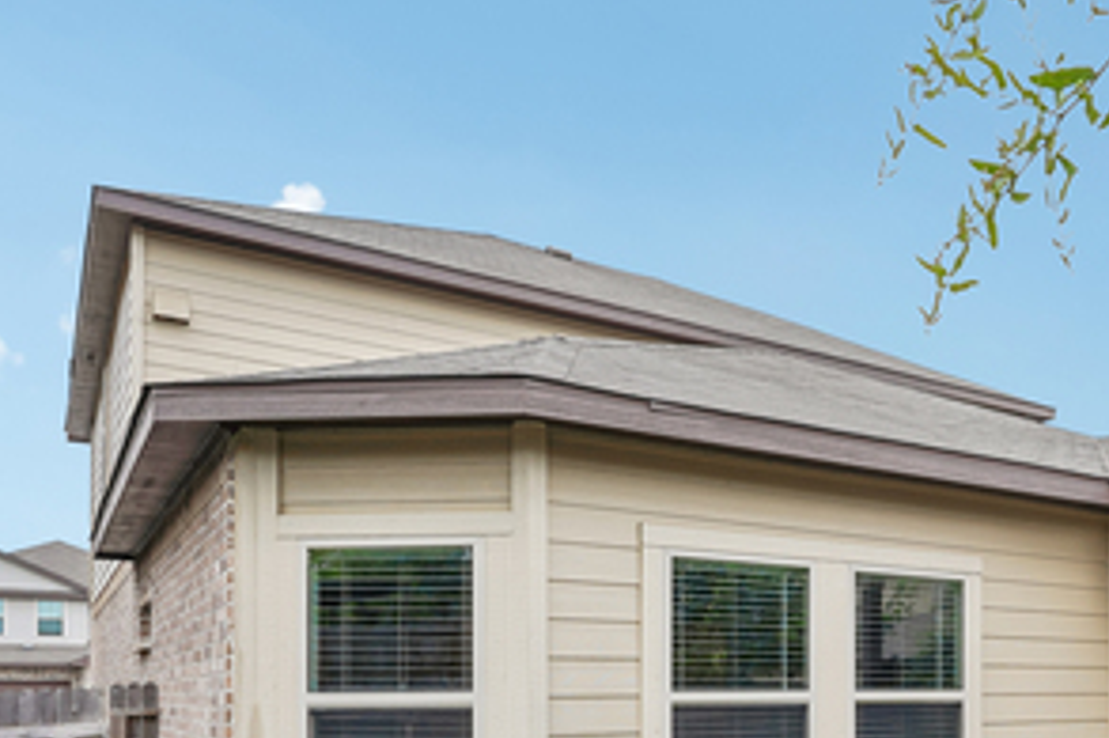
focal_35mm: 35
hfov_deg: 48.3
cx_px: 1014
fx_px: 1078
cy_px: 626
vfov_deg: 36.1
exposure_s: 1/125
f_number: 8
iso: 100
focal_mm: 16
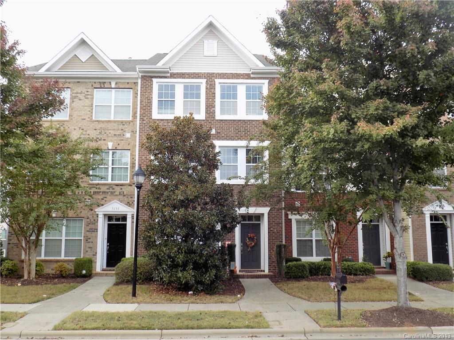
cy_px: 170
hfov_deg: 54.0
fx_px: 446
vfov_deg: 41.8
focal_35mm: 34
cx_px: 227
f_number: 3.4
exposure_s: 1/125
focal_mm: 6.1
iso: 80
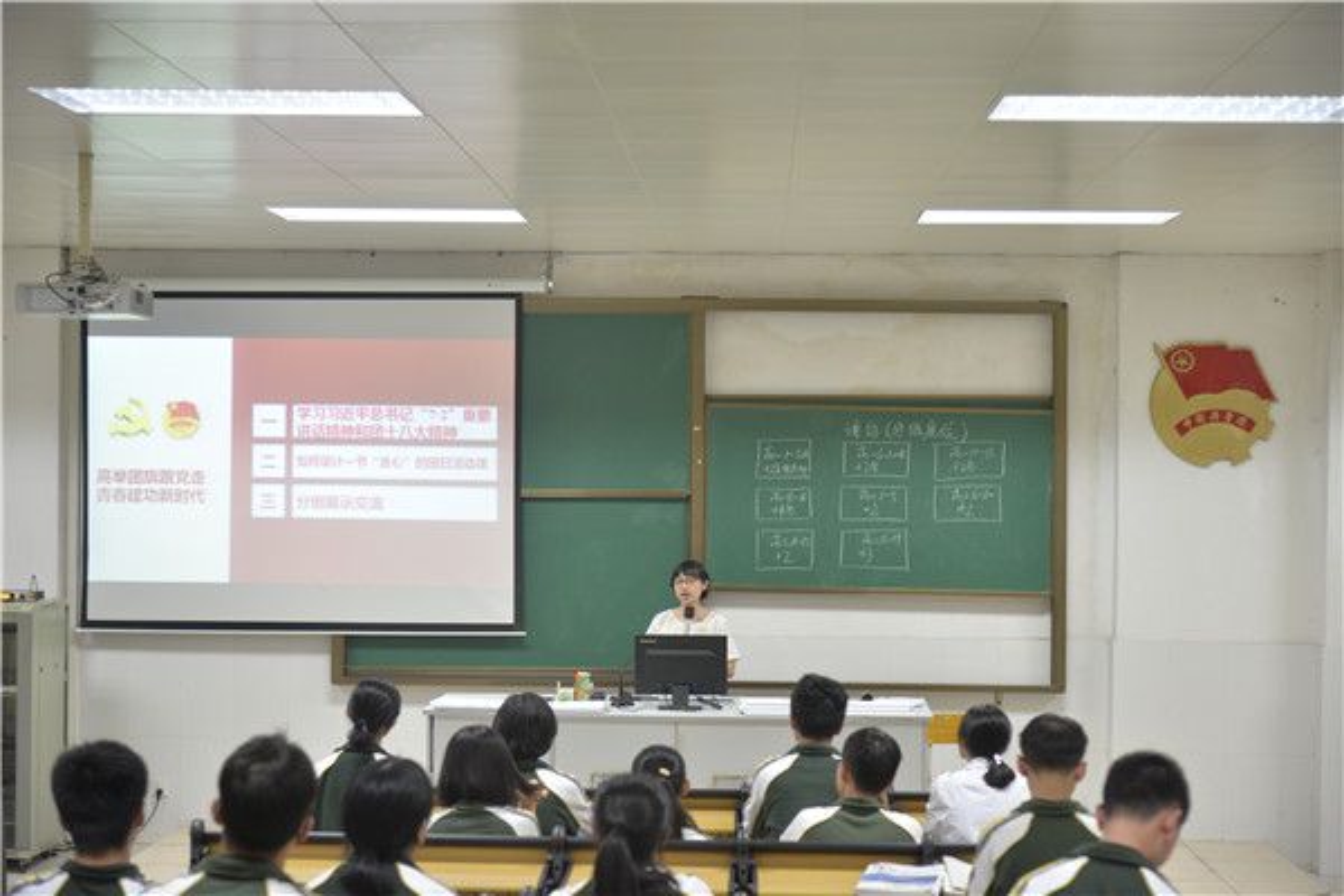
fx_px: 2314
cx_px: 672
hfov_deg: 32.4
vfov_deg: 21.9
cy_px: 448
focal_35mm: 62
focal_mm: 62
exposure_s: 1/60
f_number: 4
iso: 1000
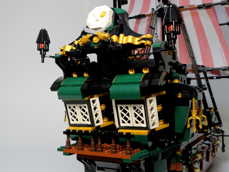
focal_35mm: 41
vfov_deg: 35.1
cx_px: 114
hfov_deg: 45.8
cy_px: 86
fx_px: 271
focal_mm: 7.32
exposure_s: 1/15
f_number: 4
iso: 64
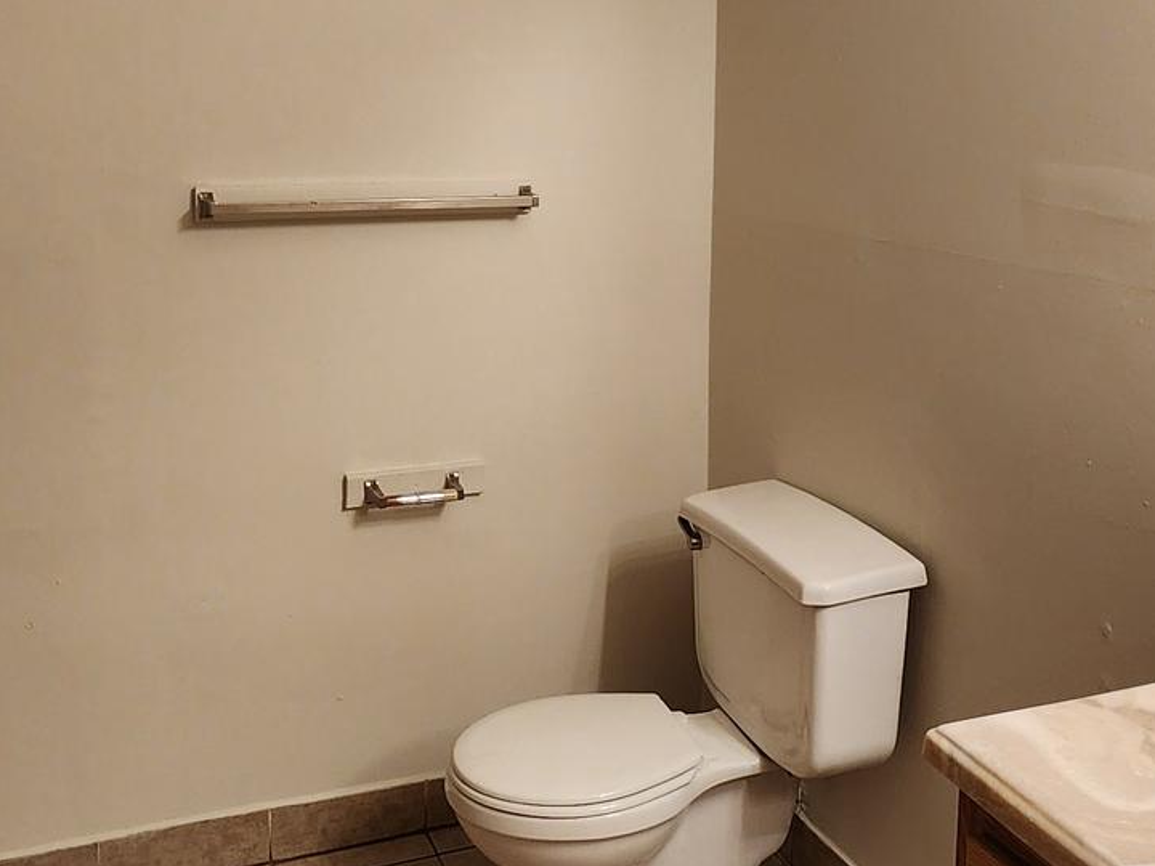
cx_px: 587
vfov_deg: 37.6
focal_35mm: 37
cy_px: 202
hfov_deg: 50.1
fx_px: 1235
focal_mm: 2.2
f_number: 2.2
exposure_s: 1/60
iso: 125
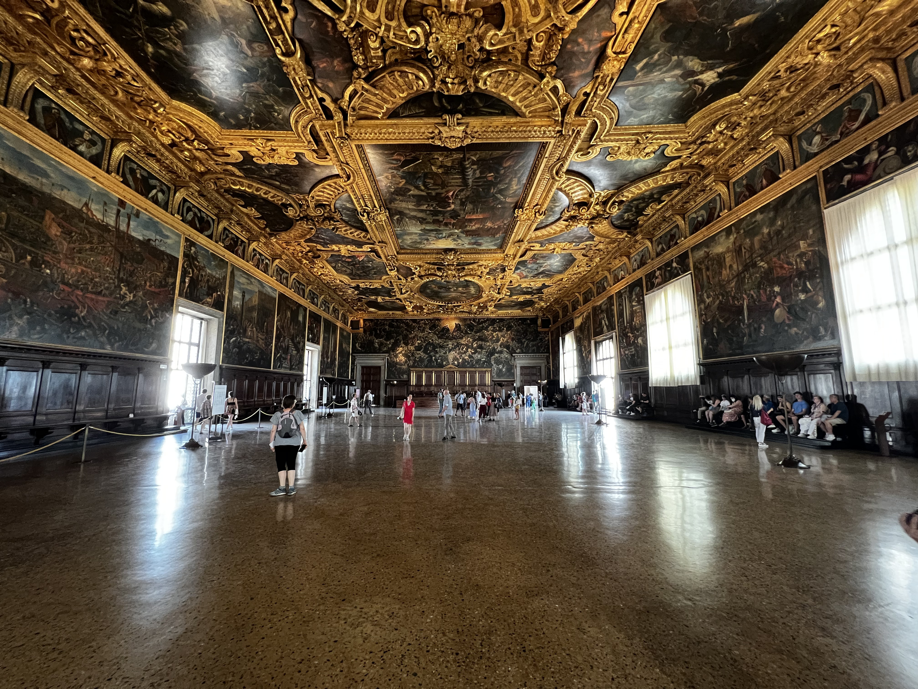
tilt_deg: +6.7
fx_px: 345
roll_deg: +0.1
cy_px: 344
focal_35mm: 13
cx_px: 459
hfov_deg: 106.2
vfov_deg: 89.9
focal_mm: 1.57
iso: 500
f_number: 1.8
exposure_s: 1/60
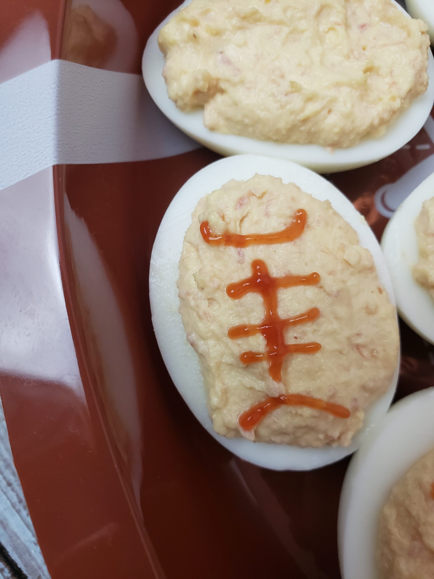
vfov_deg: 67.3
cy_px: 290
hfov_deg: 53.1
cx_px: 217
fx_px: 435
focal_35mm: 26
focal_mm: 4.3
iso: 320
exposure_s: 1/120
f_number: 2.4
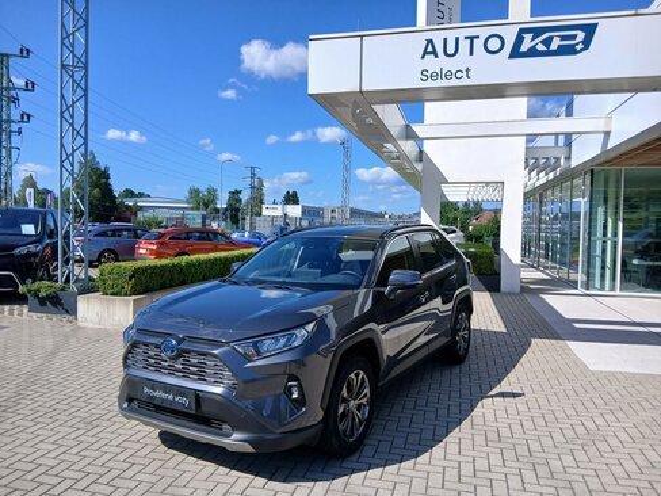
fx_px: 496
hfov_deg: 67.3
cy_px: 248
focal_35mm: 26
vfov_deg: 53.1
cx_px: 330
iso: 20
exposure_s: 1/628
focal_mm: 3.98
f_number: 1.8
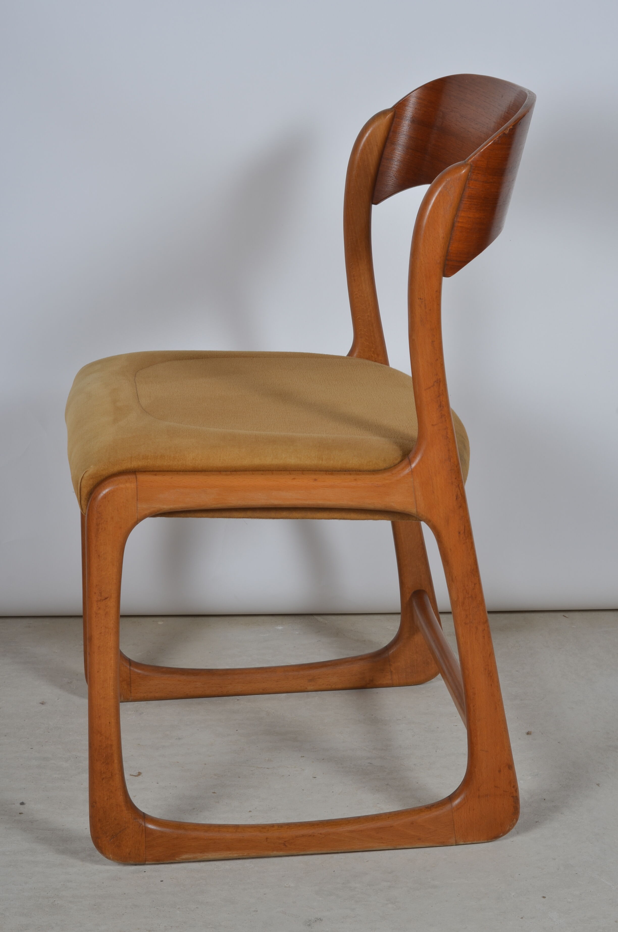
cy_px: 466
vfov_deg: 27.0
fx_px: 1940
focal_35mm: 75
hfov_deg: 18.1
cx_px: 309
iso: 100
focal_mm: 50
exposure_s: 1/125
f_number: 11
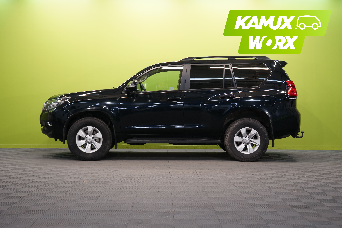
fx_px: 551
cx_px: 173
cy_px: 113
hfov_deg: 34.5
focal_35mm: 58
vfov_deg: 23.4
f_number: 5
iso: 500
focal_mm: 57
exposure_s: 1/40
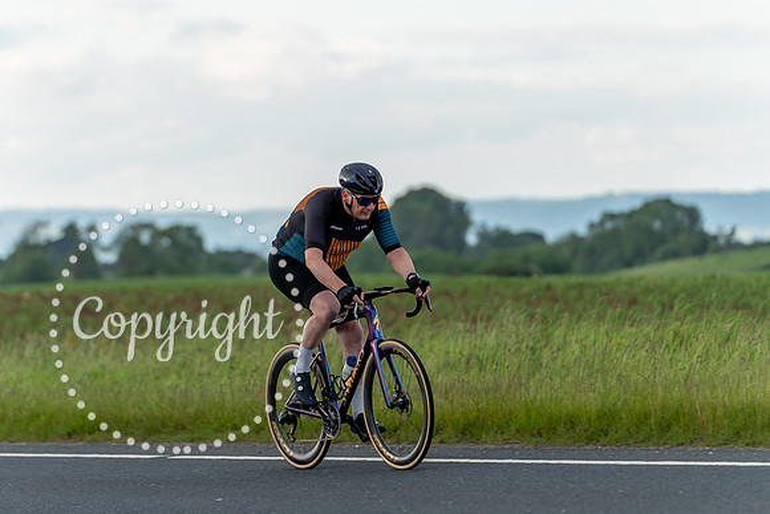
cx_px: 363
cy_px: 243
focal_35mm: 211
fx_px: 4509
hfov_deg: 9.8
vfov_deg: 6.5
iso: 250
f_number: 3.2
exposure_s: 1/500
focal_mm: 162
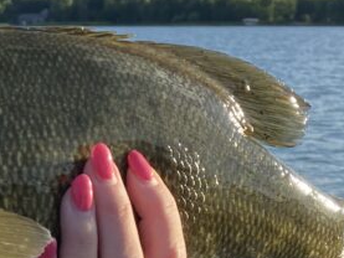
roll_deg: -0.6
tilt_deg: -7.7
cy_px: 155
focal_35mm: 96
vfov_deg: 15.4
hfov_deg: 18.7
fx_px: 954
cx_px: -122
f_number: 1.8
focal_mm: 4.25
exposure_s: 1/1504
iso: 32
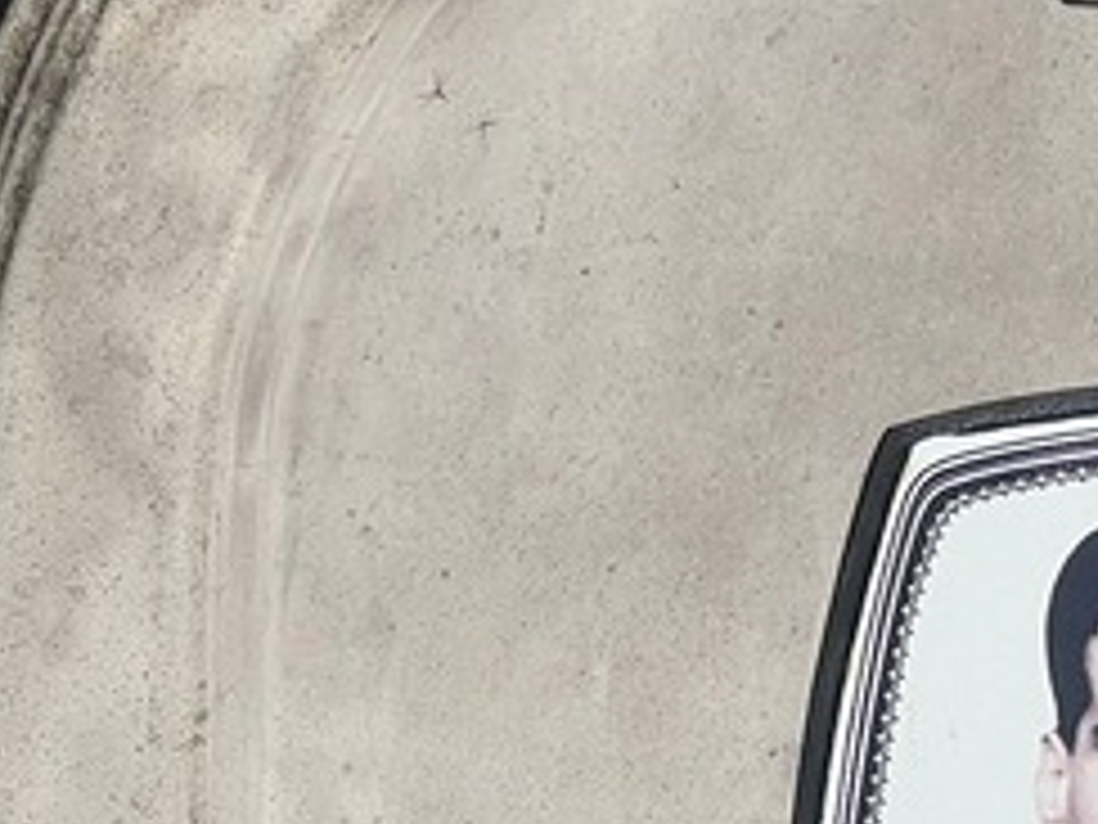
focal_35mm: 252
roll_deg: -0.2
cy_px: 829
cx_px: 1138
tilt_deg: -19.6
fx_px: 7993
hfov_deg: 7.8
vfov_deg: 5.9
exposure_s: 1/1597
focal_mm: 9
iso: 32
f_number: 2.8
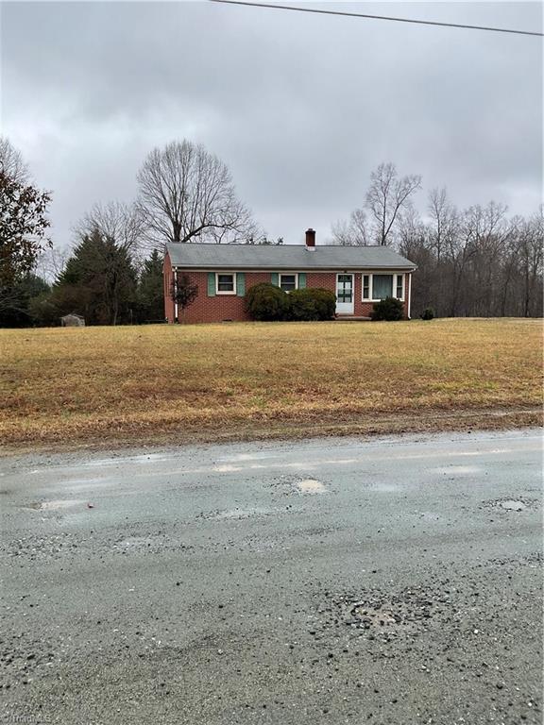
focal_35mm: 29
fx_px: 608
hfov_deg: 48.2
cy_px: 362
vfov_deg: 61.7
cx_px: 272
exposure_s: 1/391
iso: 16
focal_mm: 3
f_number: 1.8
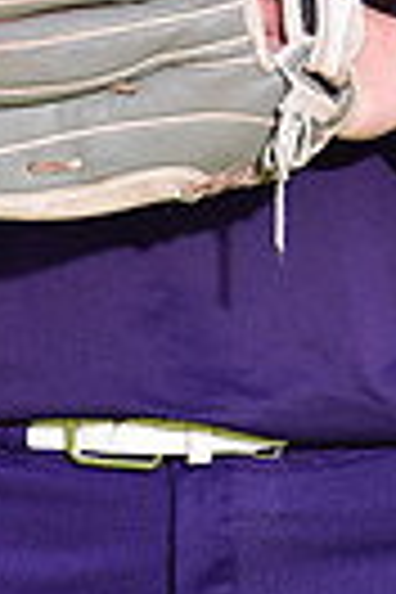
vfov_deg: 2.3
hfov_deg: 1.6
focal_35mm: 879
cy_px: -274
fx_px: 14502
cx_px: 335
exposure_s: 1/250
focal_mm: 200
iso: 80
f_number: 5
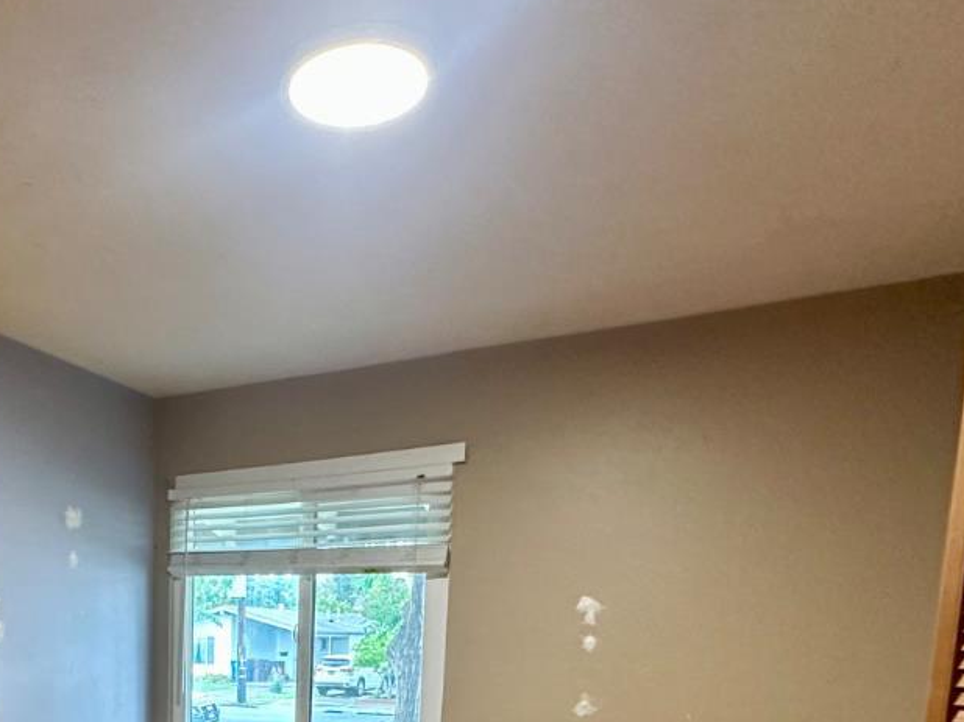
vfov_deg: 36.1
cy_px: 777
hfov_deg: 50.3
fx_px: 946
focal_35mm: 34
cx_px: 175
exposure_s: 1/60
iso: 500
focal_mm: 2.22
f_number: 2.2
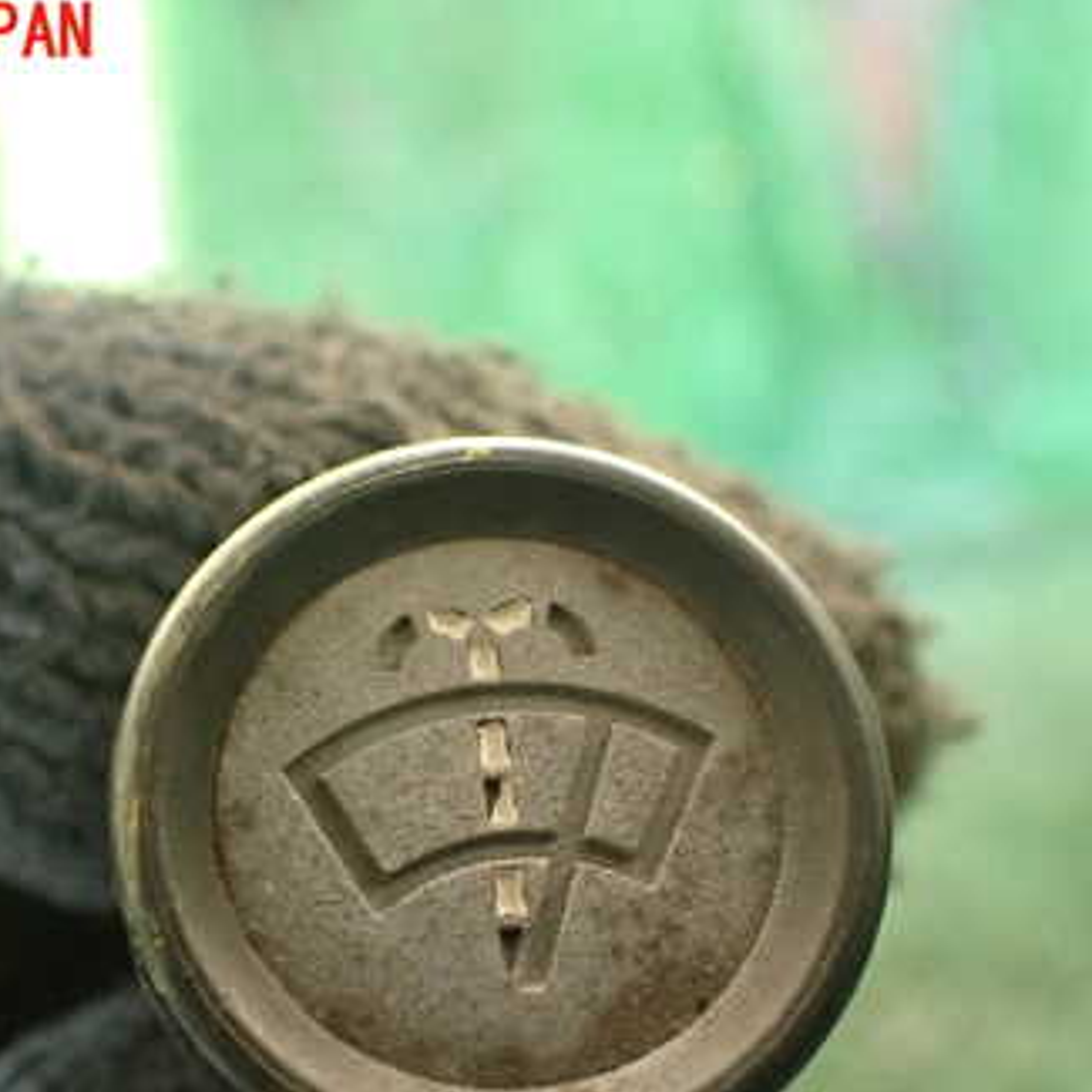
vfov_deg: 34.3
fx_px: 1749
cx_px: 491
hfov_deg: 34.6
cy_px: 749
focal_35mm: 49
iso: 400
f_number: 2.3
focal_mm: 5.4
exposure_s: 1/125
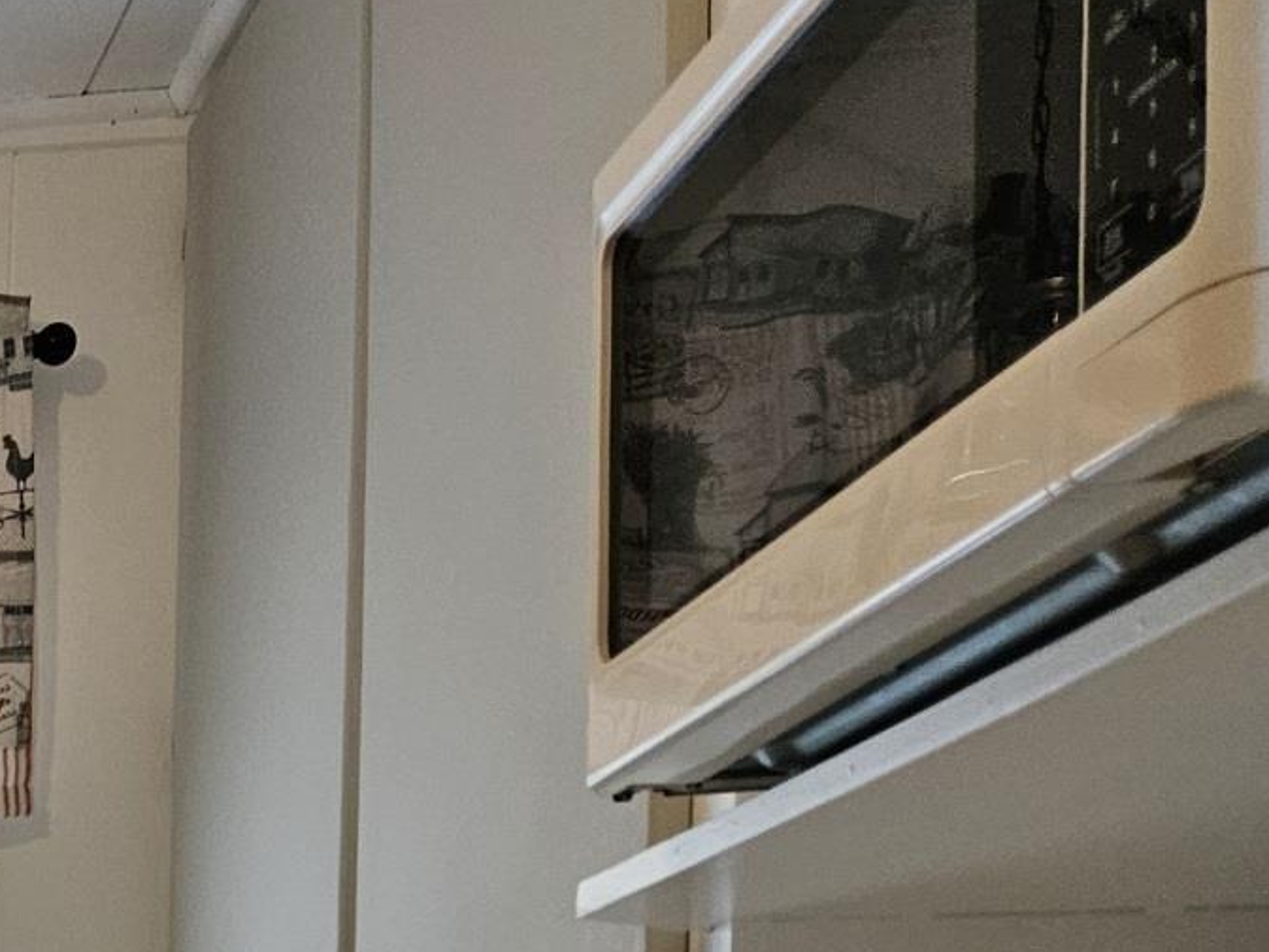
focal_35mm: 82
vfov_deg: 15.6
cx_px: -931
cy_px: 1674
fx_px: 3007
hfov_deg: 19.0
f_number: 1.8
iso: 200
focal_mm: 5.4
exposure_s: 1/120
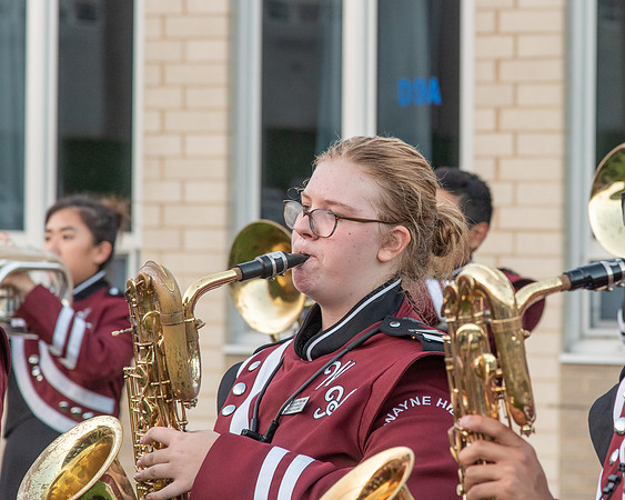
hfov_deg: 11.5
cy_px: 195
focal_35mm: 168
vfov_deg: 9.2
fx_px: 3100
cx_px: 456
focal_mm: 120
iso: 1600
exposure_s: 1/160
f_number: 7.1
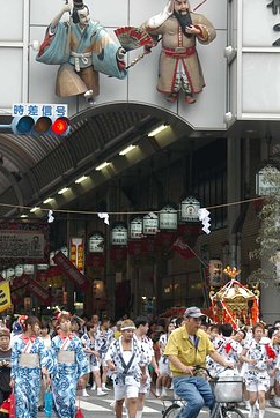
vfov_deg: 15.3
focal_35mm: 134
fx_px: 1557
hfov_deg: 10.3
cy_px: 167
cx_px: 127
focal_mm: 63
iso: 400
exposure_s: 1/180
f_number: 6.7
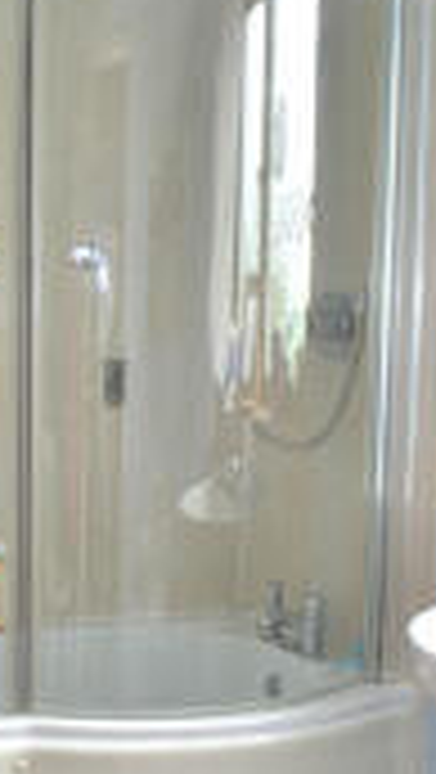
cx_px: 155
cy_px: 484
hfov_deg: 16.8
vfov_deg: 29.2
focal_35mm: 72
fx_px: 1477
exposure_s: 1/80
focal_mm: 18
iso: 400
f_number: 4.5
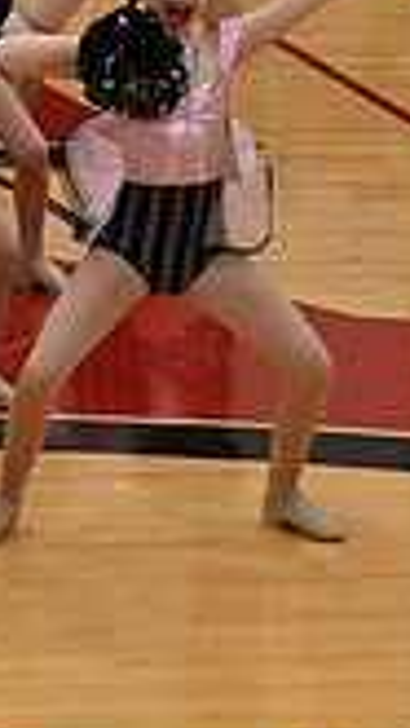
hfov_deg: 3.1
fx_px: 7449
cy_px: -51
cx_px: -723
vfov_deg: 5.6
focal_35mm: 386
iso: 5000
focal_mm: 70
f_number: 4
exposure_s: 1/400
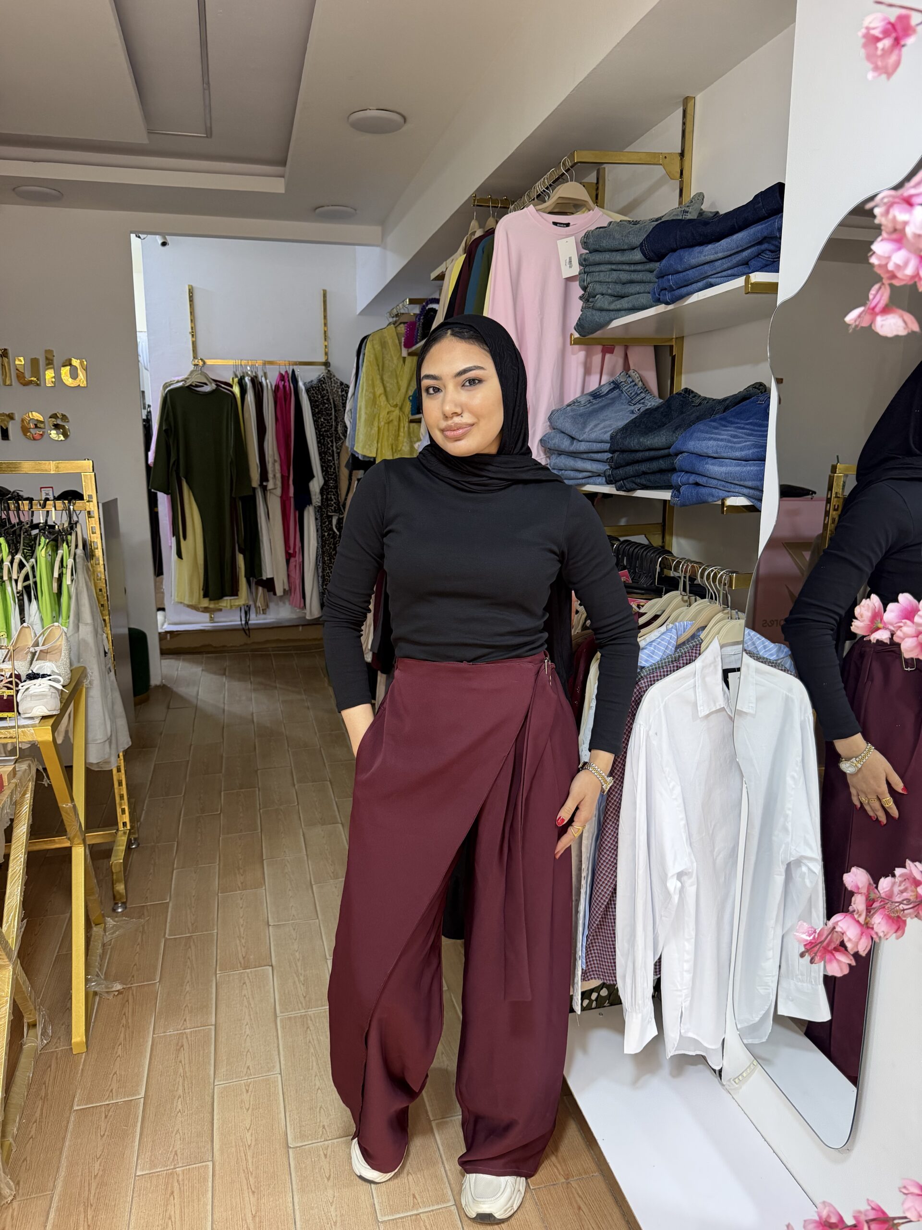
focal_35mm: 24
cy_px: 615
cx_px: 461
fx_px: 852
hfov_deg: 56.8
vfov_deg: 71.6
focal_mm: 6.76
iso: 400
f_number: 1.78
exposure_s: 1/60
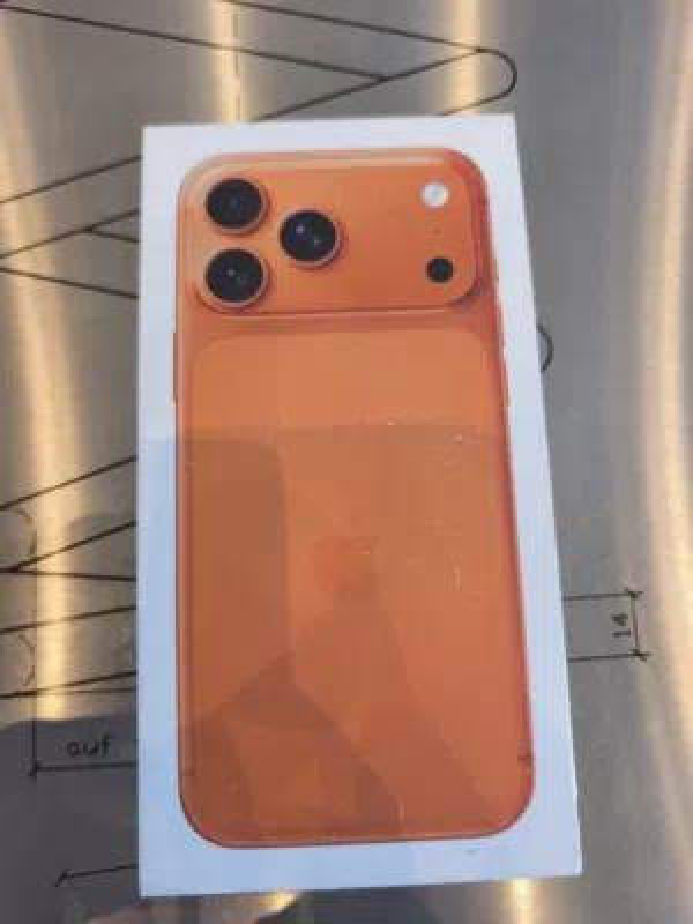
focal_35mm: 23
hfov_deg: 58.9
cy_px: 462
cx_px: 346
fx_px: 614
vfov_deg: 73.9
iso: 80
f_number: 1.6
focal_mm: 6.57
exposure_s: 1/100
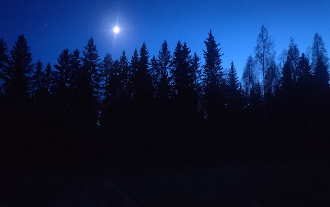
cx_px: 167
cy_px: 118
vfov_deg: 45.9
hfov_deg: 68.4
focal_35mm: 27
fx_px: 243
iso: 6400
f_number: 1.7
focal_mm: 4.25
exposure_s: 1/4
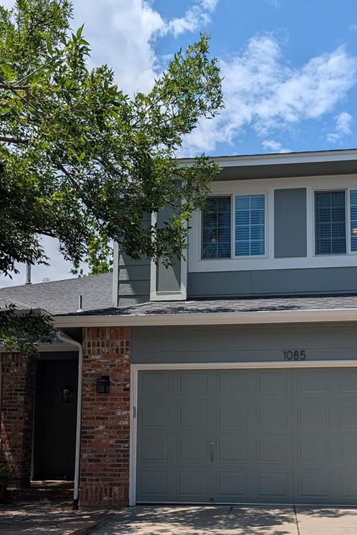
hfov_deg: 35.0
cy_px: 403
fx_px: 565
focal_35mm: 38
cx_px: 207
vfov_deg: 48.7
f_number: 1.68
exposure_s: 1/1610
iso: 20
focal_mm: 6.9
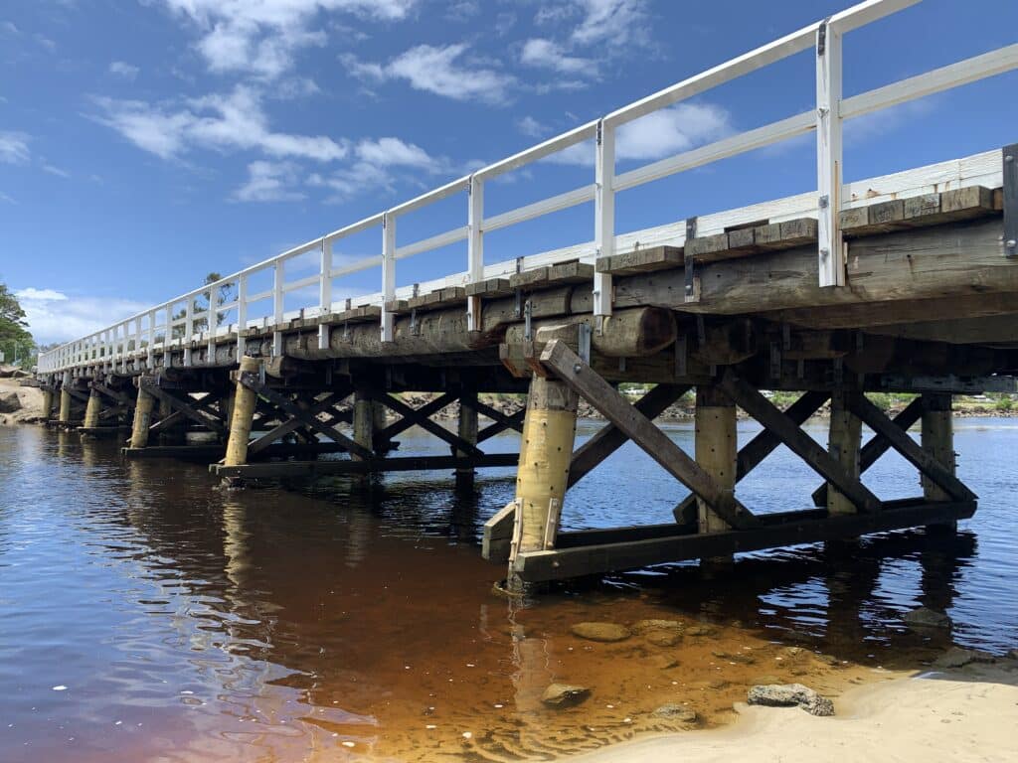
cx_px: 509
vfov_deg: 53.1
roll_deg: -0.7
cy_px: 382
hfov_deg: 67.3
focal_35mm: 26
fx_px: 765
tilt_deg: +0.4
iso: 25
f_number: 1.8
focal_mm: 4.25
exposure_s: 1/1953
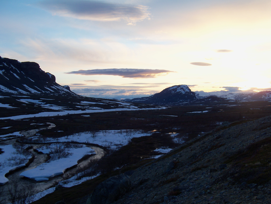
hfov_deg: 44.8
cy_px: 102
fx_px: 329
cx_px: 136
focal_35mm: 42
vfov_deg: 34.3
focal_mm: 7.5
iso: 80
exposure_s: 1/125
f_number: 3.7
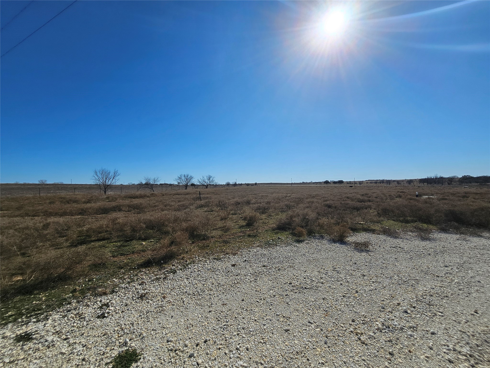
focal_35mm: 13
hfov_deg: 106.2
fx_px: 184
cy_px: 184
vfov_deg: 89.9
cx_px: 245
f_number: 2.2
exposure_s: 1/5523
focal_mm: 2.2
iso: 50
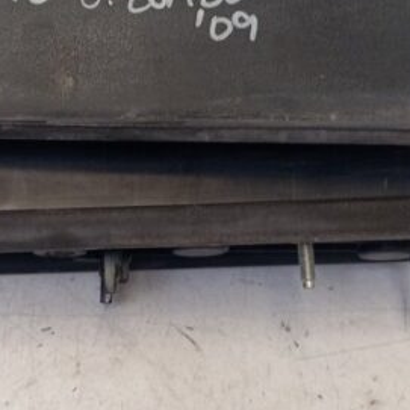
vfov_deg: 26.8
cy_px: 144
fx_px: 858
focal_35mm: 64
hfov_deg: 26.4
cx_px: 82
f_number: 1.8
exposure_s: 1/33.3
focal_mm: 4.22
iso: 367
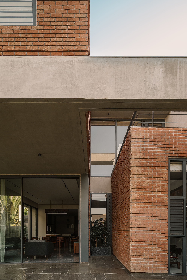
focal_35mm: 19
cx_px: 94
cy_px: 140
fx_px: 148
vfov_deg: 86.9
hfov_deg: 64.6
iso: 200
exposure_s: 1/50
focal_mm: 19
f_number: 10
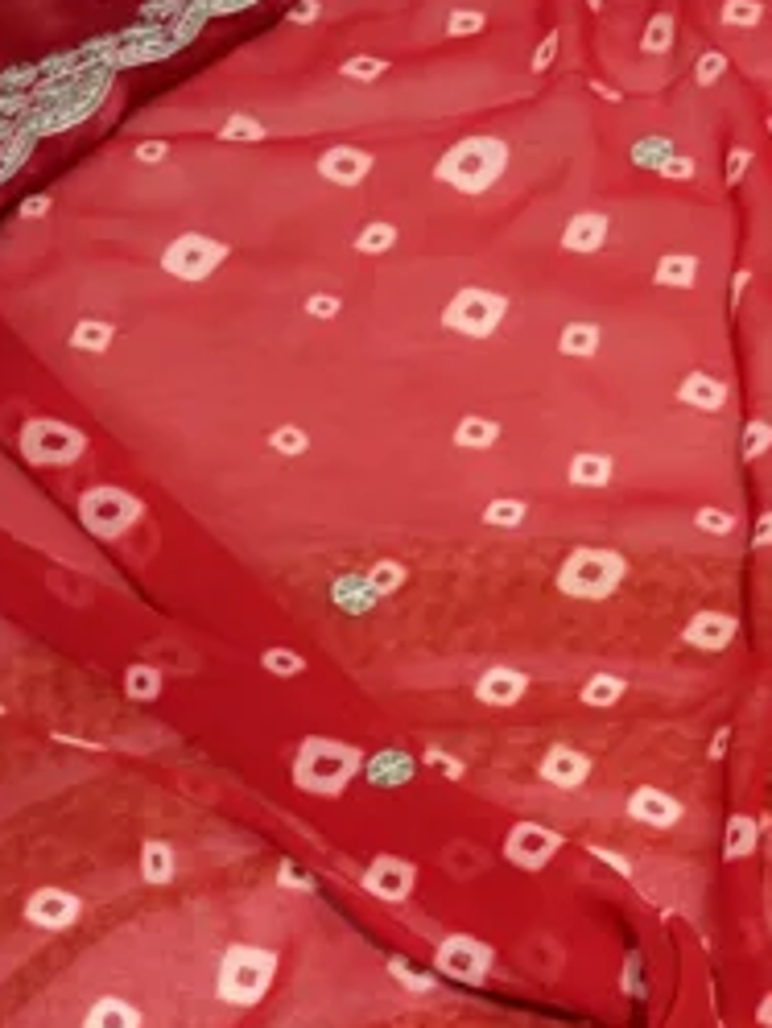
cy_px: 1637
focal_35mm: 94
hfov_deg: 15.7
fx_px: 2793
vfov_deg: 18.1
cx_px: 450
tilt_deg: -67.9
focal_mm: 5.96
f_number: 1.6
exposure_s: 1/100
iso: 64
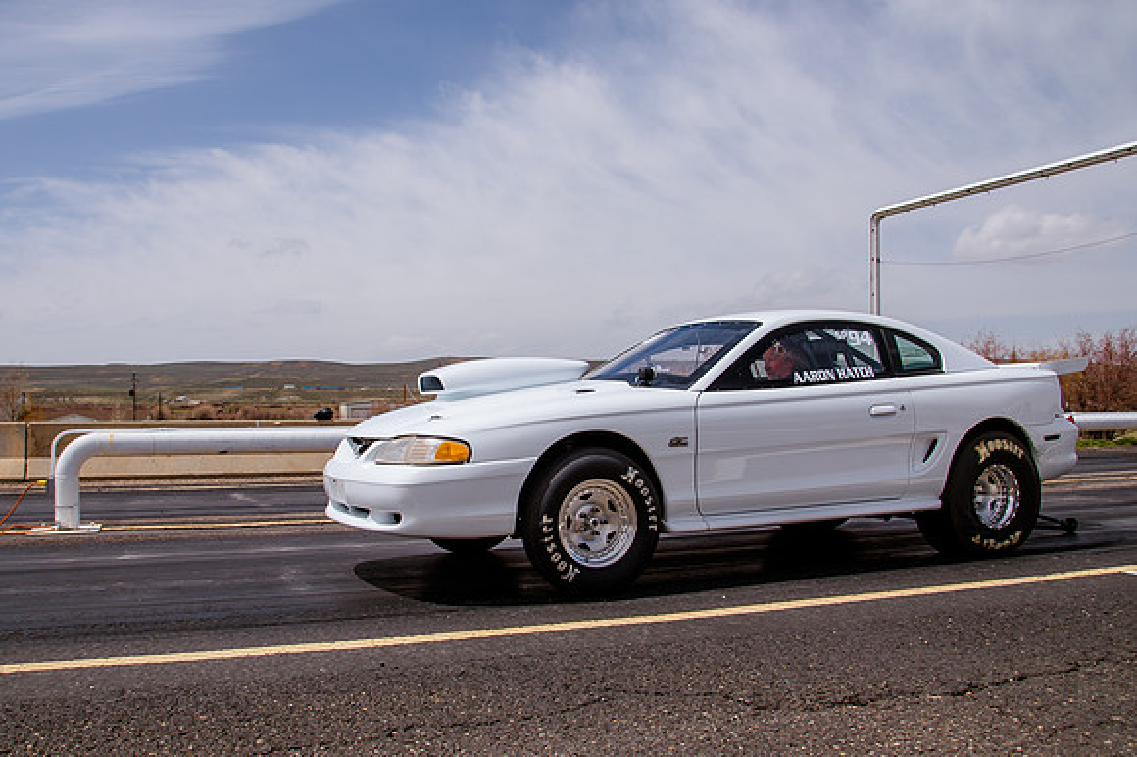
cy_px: 389
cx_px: 509
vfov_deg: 40.9
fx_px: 1013
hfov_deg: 58.5
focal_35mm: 32
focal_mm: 24
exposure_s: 1/500
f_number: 10
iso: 200
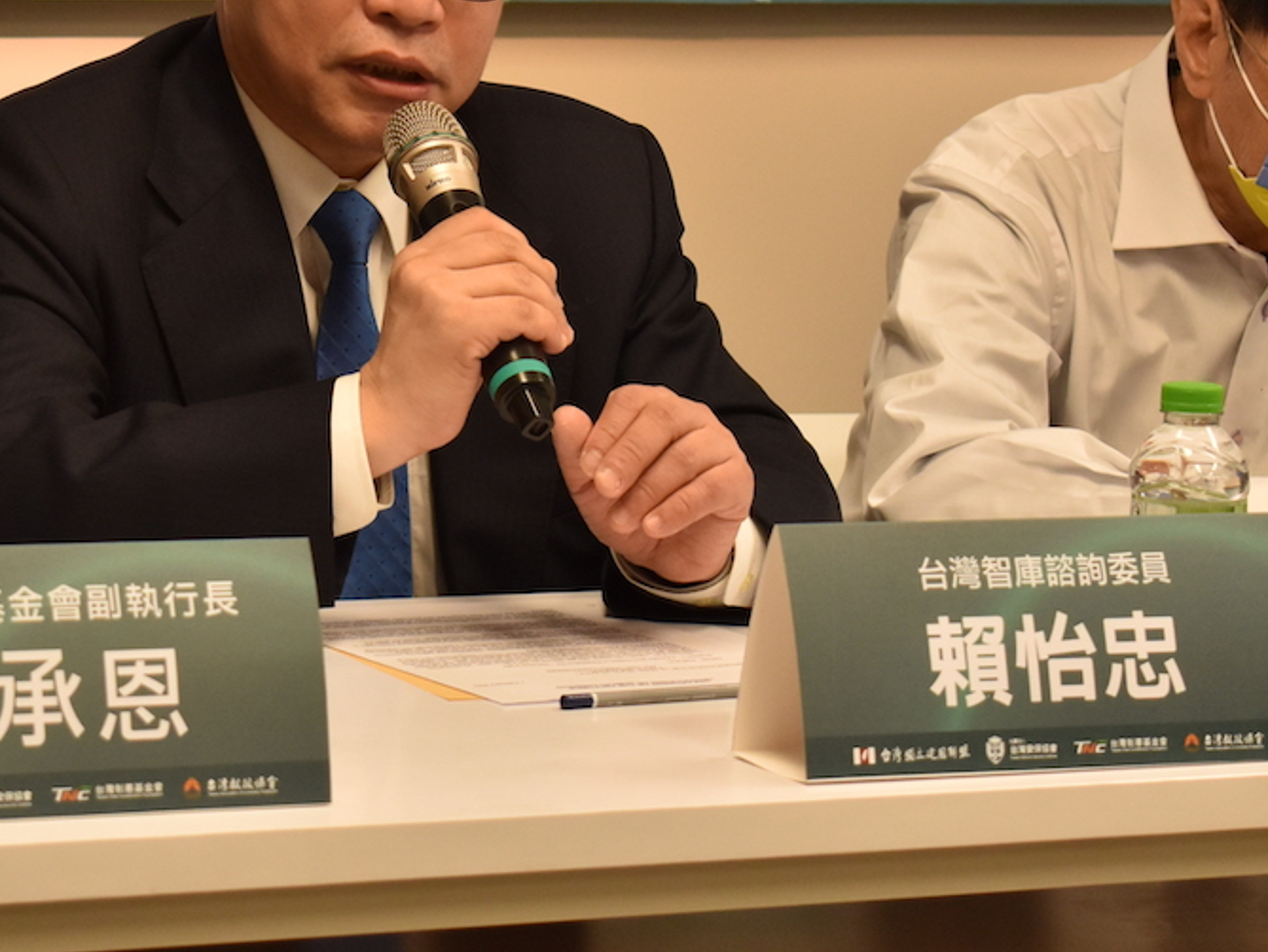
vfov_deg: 10.7
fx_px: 5056
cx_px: 400
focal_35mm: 138
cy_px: 172
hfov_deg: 14.3
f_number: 5.6
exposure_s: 1/125
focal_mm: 50
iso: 1000
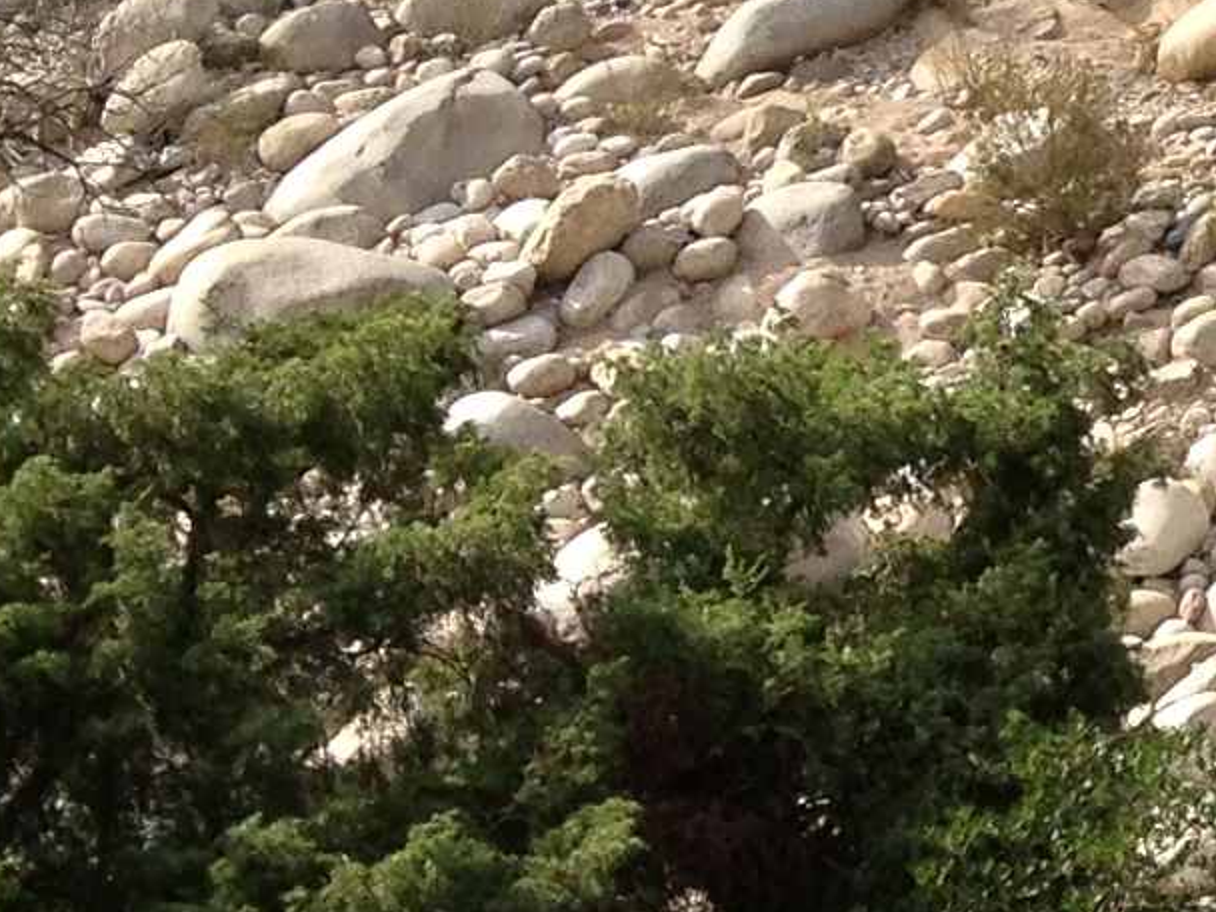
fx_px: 6604
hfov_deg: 9.3
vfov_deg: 7.9
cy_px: 118
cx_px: 3046
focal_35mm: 188
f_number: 2.4
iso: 64
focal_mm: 4.28
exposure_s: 1/986
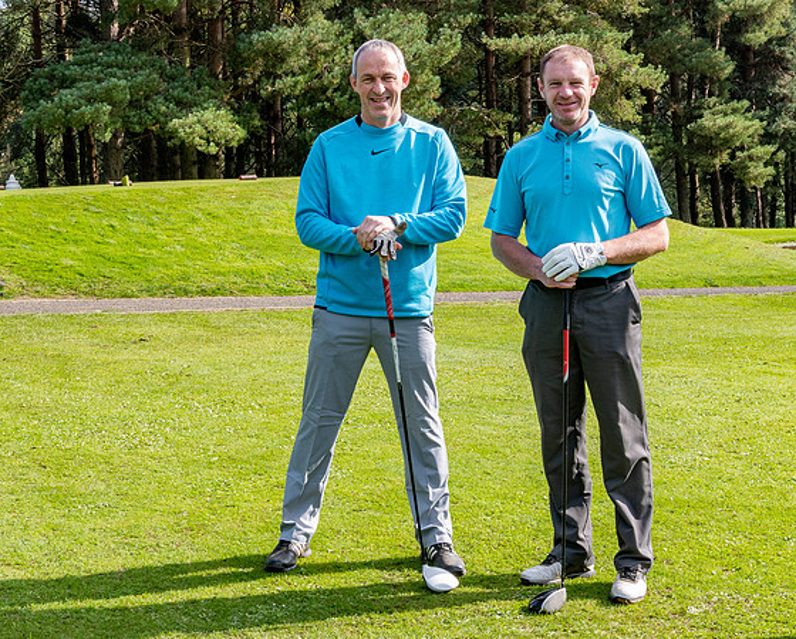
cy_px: 288
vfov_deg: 19.7
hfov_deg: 24.4
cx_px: 396
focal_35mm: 78
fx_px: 1842
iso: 320
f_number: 8
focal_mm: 42
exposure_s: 1/100
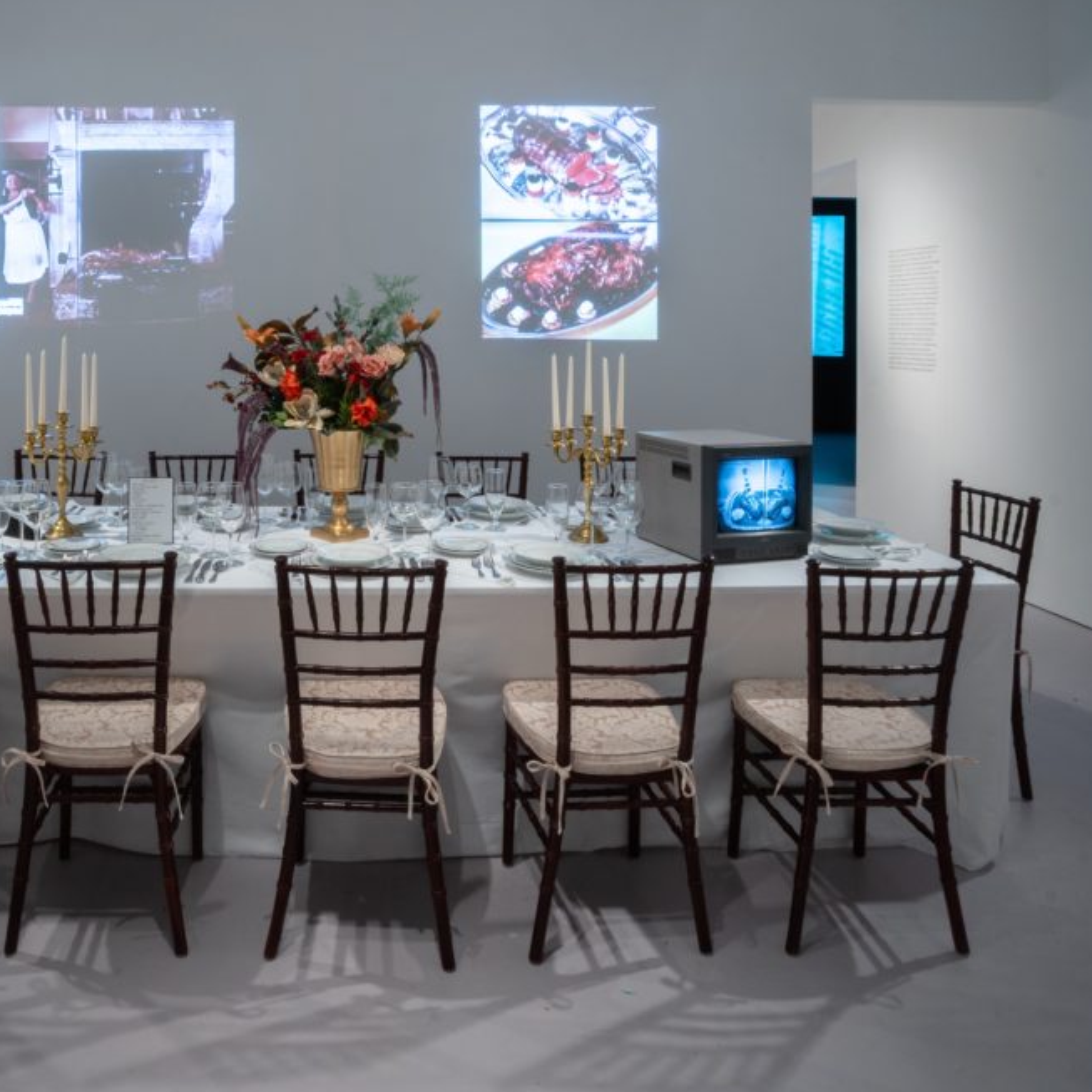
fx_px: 857
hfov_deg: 62.4
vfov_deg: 65.0
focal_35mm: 24
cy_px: 526
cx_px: 313
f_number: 18
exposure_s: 1.6
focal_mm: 12
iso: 160
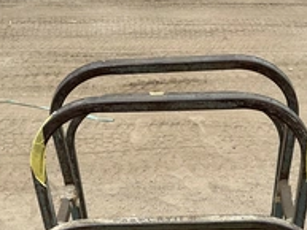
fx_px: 515
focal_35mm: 58
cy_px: 233
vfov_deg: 24.1
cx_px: 180
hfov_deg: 33.1
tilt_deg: -39.1
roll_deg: +3.9
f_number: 1.8
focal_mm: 3
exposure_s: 1/1195
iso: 25
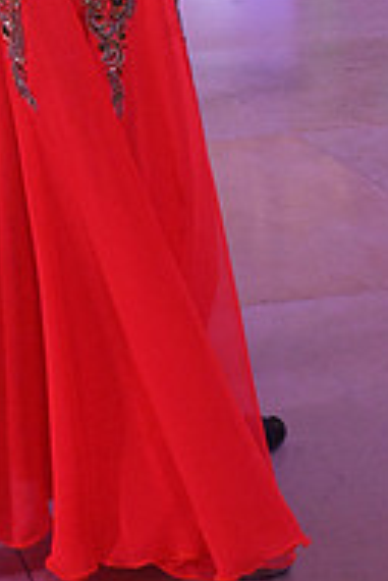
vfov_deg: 18.4
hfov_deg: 13.1
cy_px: -159
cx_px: 20
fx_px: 1678
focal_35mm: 104
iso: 4000
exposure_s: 1/320
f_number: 10
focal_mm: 34
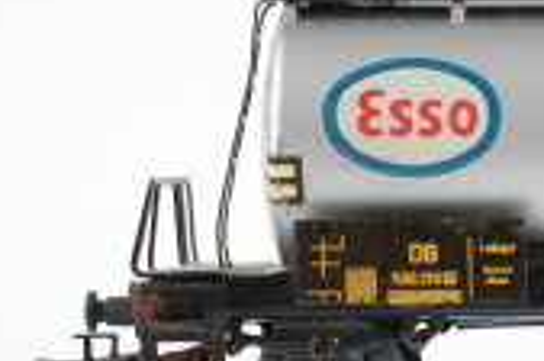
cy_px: 467
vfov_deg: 8.4
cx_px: 608
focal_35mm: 160
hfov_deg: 12.6
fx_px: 2413
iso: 400
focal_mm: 30
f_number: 8
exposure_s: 1/125
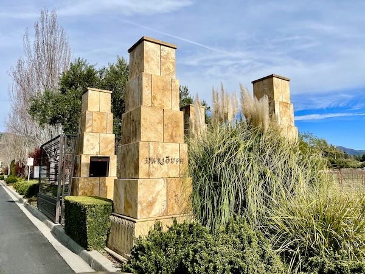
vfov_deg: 53.1
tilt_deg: +6.1
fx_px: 274
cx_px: 182
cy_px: 137
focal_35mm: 26
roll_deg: +0.9
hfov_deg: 67.3
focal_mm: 5.1
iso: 32
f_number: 1.6
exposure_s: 1/5376
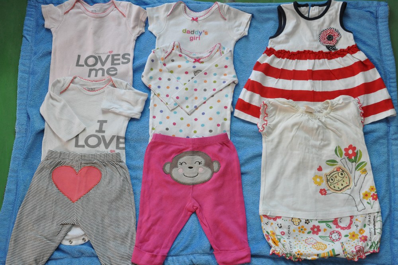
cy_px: 132
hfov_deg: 43.7
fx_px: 497
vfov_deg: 29.8
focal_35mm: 45
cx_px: 199
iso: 1000
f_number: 7.1
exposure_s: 1/50
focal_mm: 30
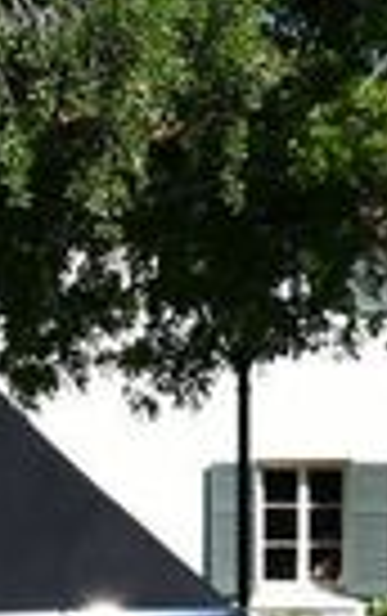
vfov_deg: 7.8
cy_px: 540
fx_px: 4492
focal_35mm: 267
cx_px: -738
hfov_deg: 4.7
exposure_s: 1/250
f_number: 8
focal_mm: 28
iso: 140
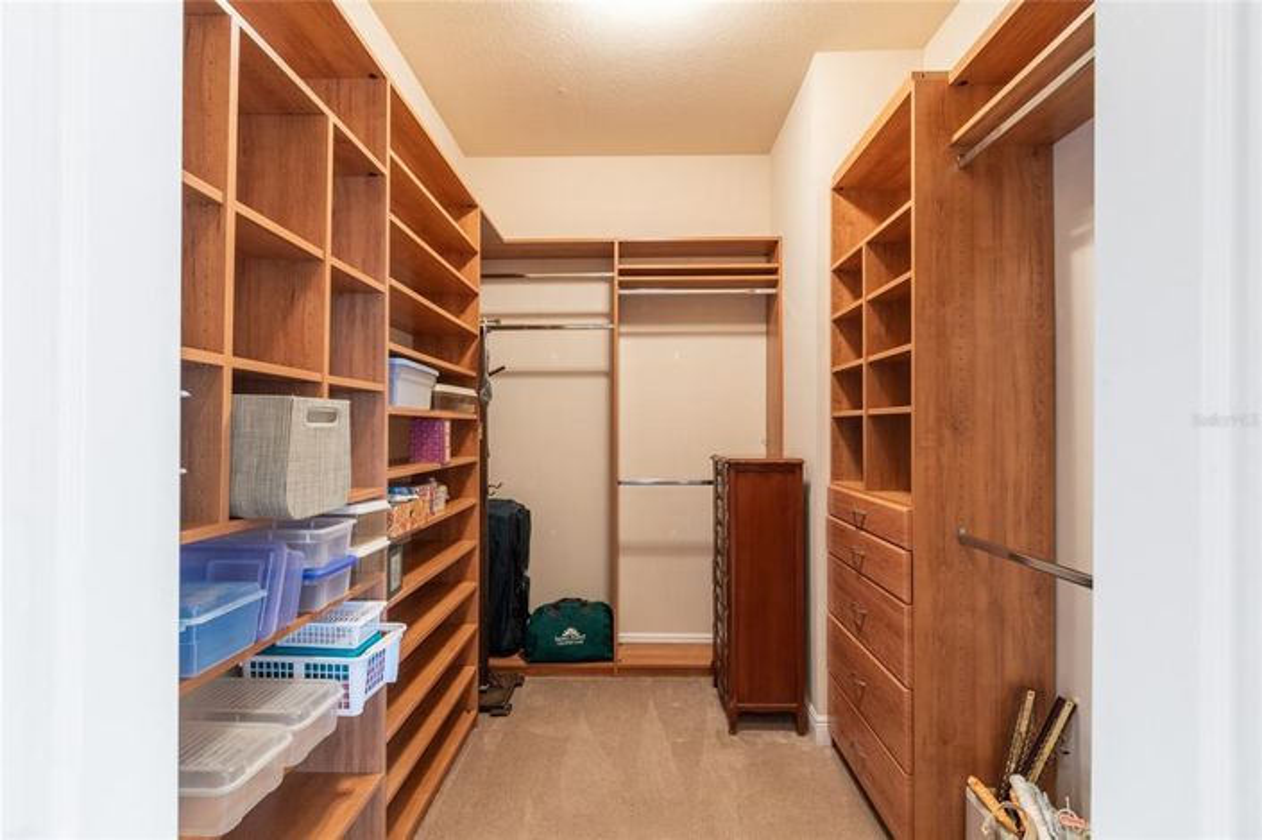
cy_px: 420
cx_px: 631
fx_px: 525
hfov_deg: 100.4
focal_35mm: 15
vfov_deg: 77.2
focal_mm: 10
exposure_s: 1.6
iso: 100
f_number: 7.1
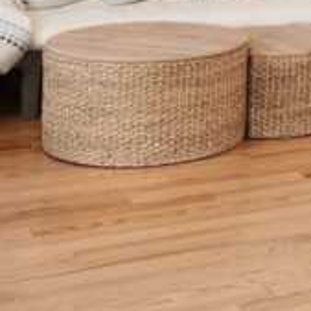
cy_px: -85
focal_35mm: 123
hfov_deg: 12.1
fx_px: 1250
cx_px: 677
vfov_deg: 13.7
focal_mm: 5.4
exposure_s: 1/120
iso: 100
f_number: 1.8
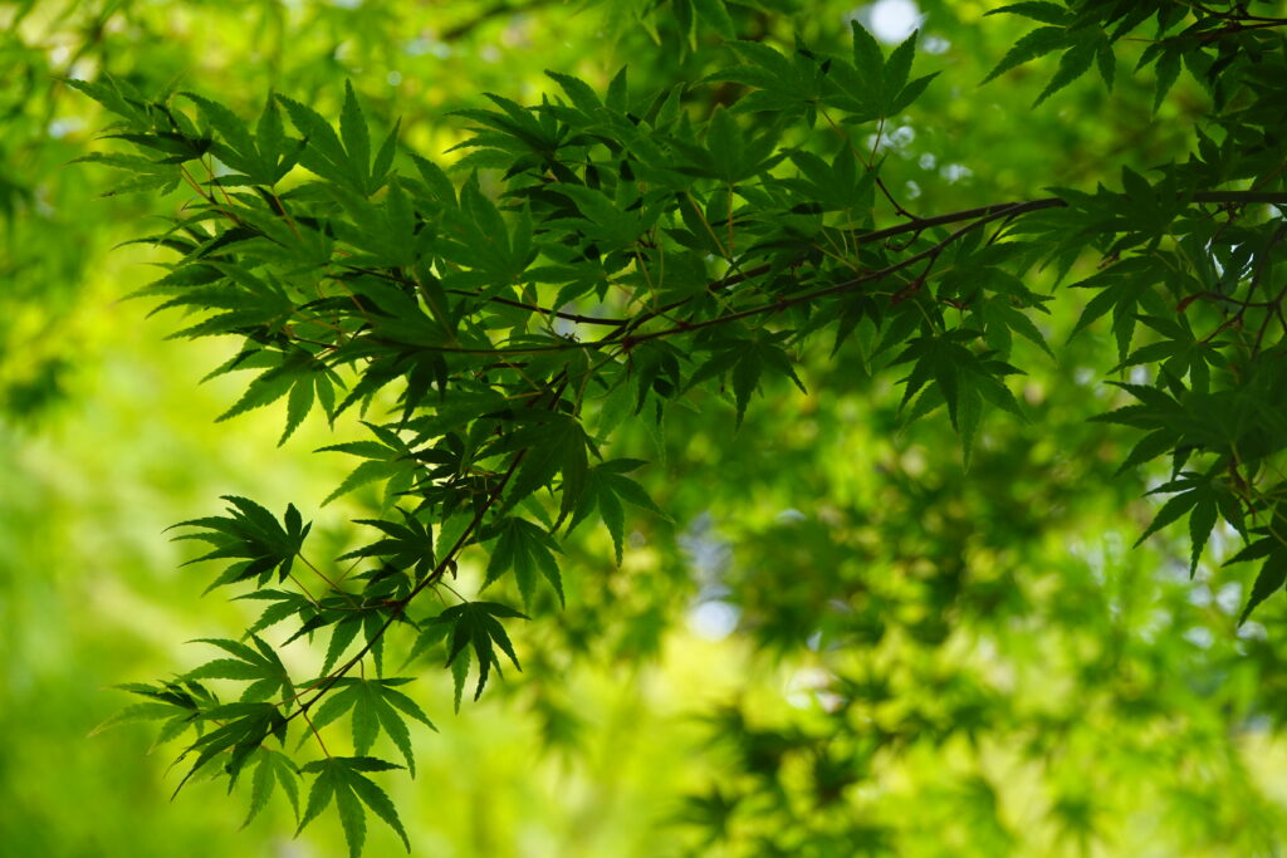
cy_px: 429
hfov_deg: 11.2
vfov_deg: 7.5
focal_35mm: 184
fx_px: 6578
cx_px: 644
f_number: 4
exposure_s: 1/125
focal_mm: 67.46
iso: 160
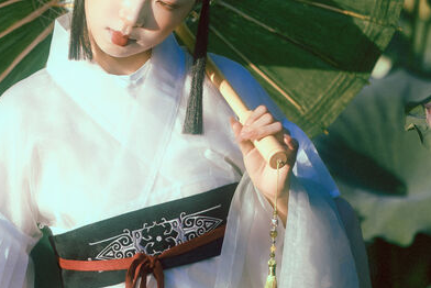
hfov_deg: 7.8
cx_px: -119
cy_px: 158
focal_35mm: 260
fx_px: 3115
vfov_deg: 5.3
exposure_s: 1/3200
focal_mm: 85
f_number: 1.8
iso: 100
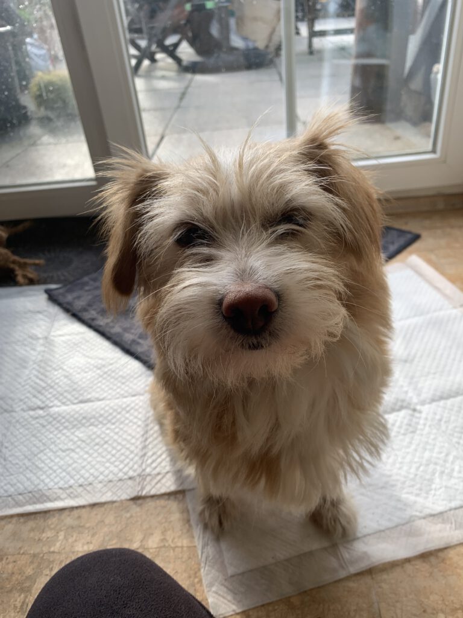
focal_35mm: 26
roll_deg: +6.2
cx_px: 232
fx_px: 464
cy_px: 309
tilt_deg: -33.1
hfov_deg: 53.1
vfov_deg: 67.3
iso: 25
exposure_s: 1/391
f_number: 1.8
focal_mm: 4.25
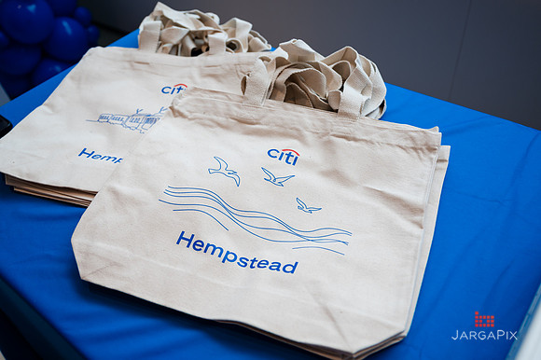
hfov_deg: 60.0
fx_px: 468
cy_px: 182
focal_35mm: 31
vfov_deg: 42.0
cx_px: 273
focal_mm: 29
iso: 320
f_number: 3.2
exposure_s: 1/250
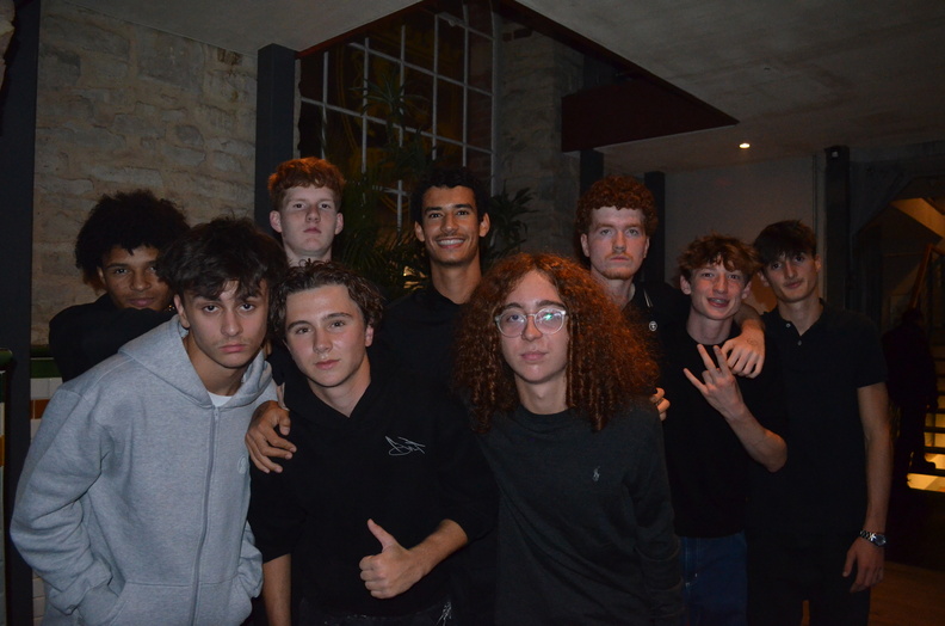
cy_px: 313
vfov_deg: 47.7
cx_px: 472
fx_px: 707
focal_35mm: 27
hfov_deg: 67.5
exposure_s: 1/60
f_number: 3.5
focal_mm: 18
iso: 3200
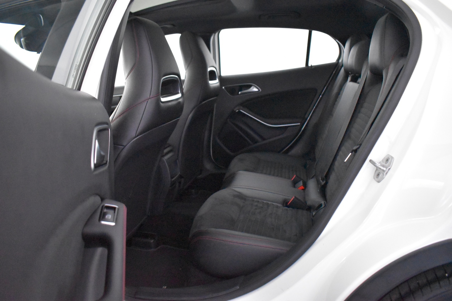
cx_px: 226
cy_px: 150
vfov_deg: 47.9
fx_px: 339
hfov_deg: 67.4
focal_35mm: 27
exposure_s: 1/60
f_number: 3.5
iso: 10000
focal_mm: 18
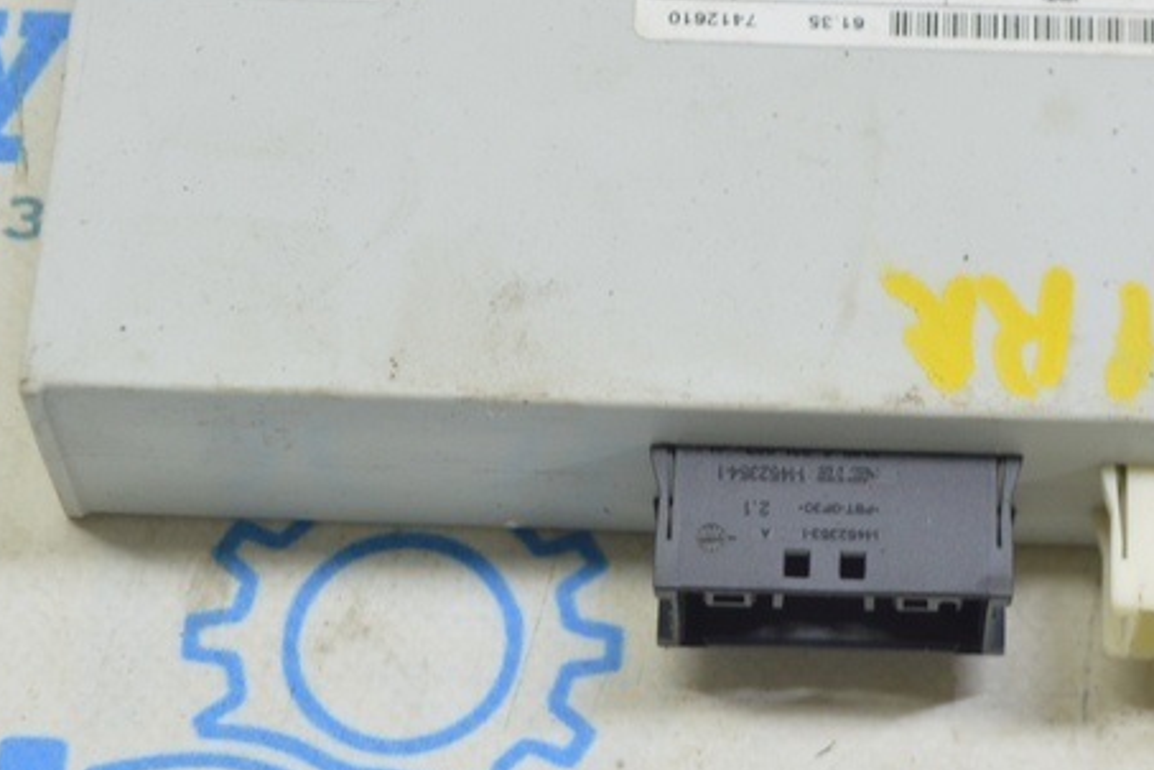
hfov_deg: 16.6
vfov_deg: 11.2
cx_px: 940
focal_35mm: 122
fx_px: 3910
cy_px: 147
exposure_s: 1/20
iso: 400
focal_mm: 36
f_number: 5.6
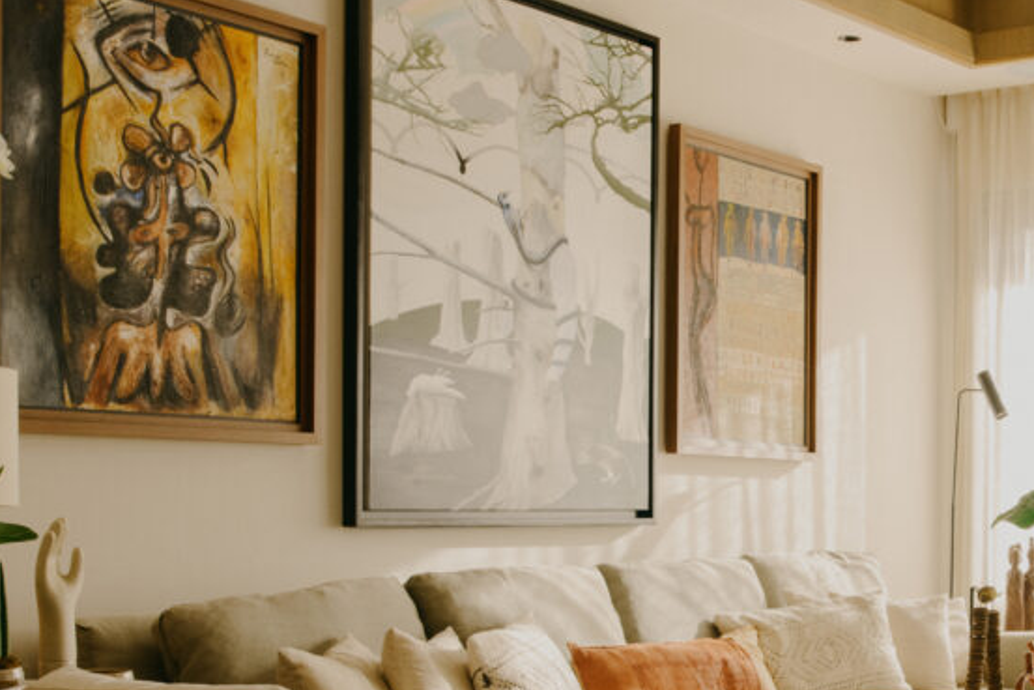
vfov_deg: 21.3
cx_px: 892
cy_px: 543
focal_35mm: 63
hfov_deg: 30.7
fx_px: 1810
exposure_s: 1/50
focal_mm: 34
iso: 400
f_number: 8
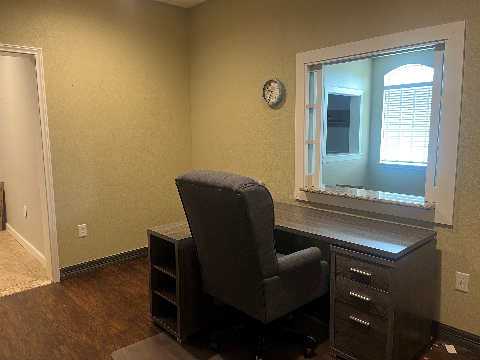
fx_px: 361
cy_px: 180
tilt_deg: -7.1
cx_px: 240
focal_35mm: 26
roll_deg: +0.2
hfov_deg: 67.3
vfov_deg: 53.1
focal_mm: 5.1
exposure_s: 1/60
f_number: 1.6
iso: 250
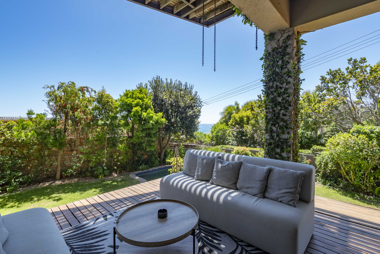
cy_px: 127
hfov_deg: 100.4
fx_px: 158
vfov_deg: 77.3
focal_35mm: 15
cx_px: 190
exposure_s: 1/80
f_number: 11
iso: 160
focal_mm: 10
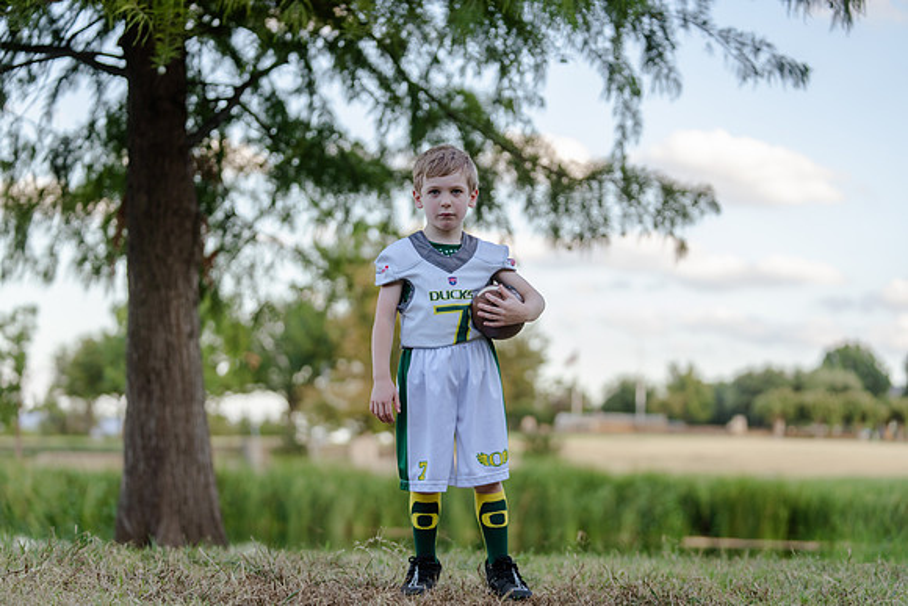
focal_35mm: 85
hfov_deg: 23.9
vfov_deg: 16.1
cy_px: 303
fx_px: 2144
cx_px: 454
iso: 160
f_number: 2.8
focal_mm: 85
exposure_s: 1/320
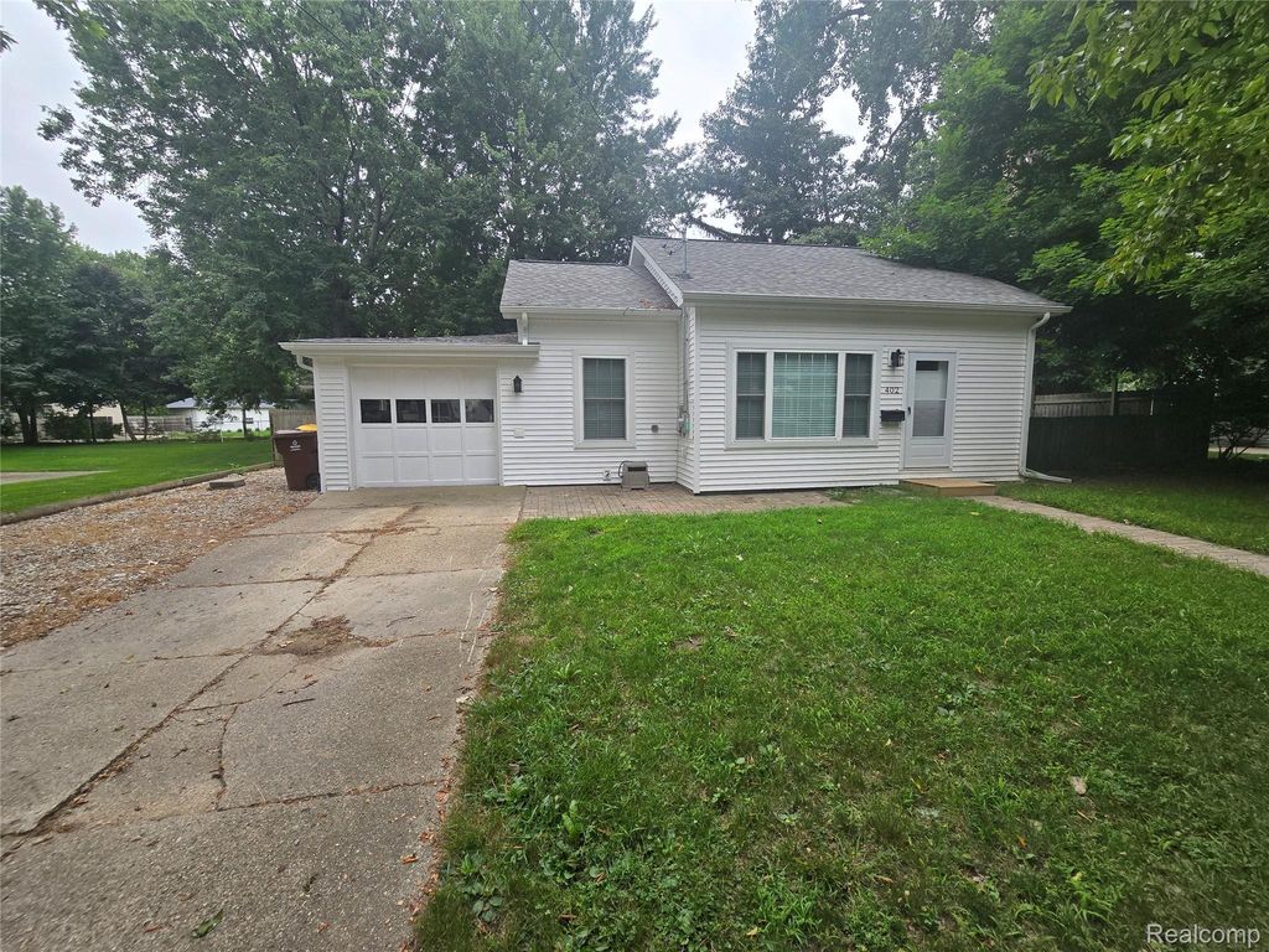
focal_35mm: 13
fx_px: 477
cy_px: 476
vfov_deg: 89.9
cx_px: 634
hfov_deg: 106.2
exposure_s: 1/398
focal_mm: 2.2
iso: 50
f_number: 2.2
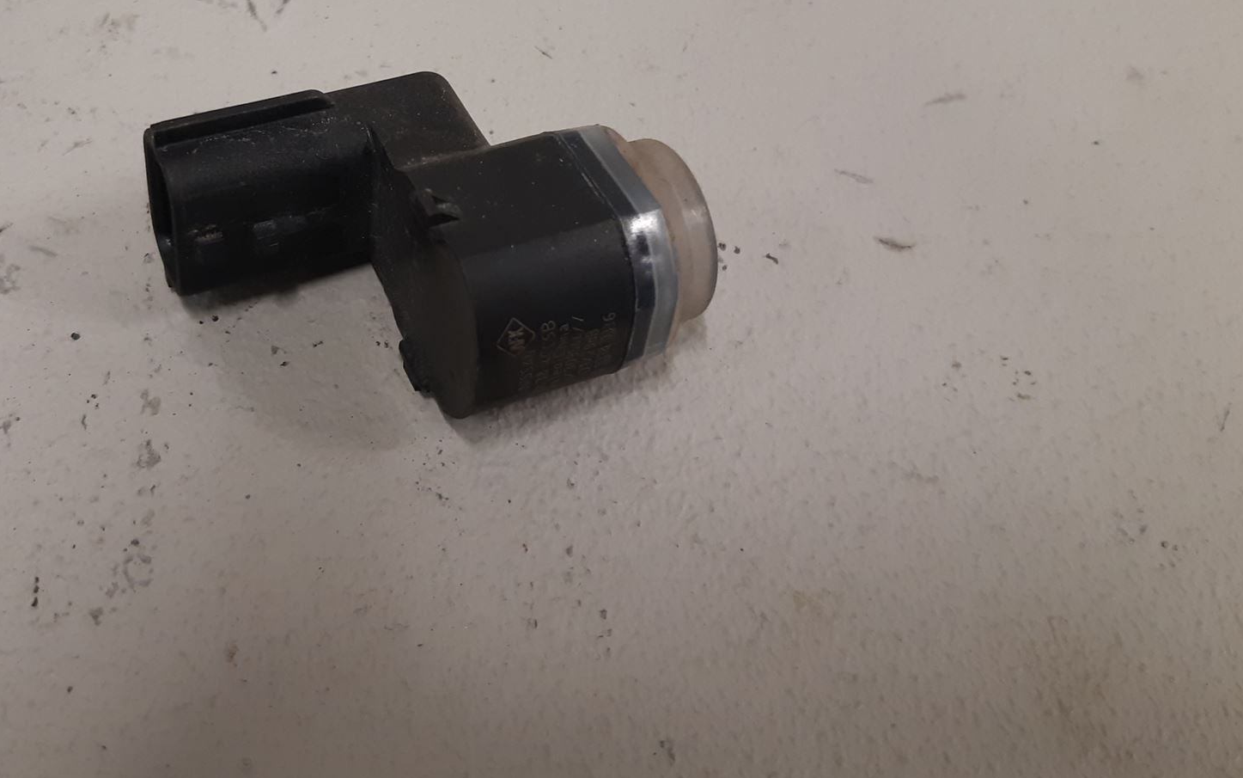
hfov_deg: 49.4
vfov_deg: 32.2
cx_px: 408
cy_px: 204
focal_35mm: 39
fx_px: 1321
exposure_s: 1/50
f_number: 1.7
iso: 125
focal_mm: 3.93
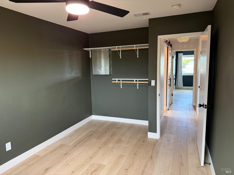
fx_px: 162
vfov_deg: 56.8
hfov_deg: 71.6
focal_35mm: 24
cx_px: 117
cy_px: 88
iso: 320
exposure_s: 1/60
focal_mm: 6.76
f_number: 1.78
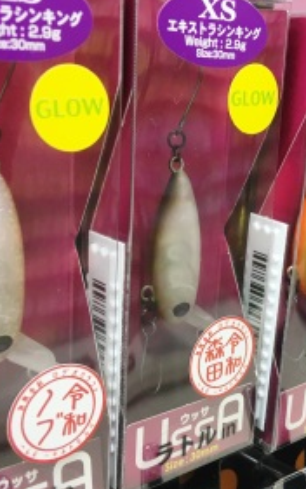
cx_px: 252
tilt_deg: -9.8
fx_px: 653
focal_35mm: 49
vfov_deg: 41.0
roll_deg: -2.3
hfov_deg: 25.8
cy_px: 247
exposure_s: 1/30
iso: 64
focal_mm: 4.15
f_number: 2.2
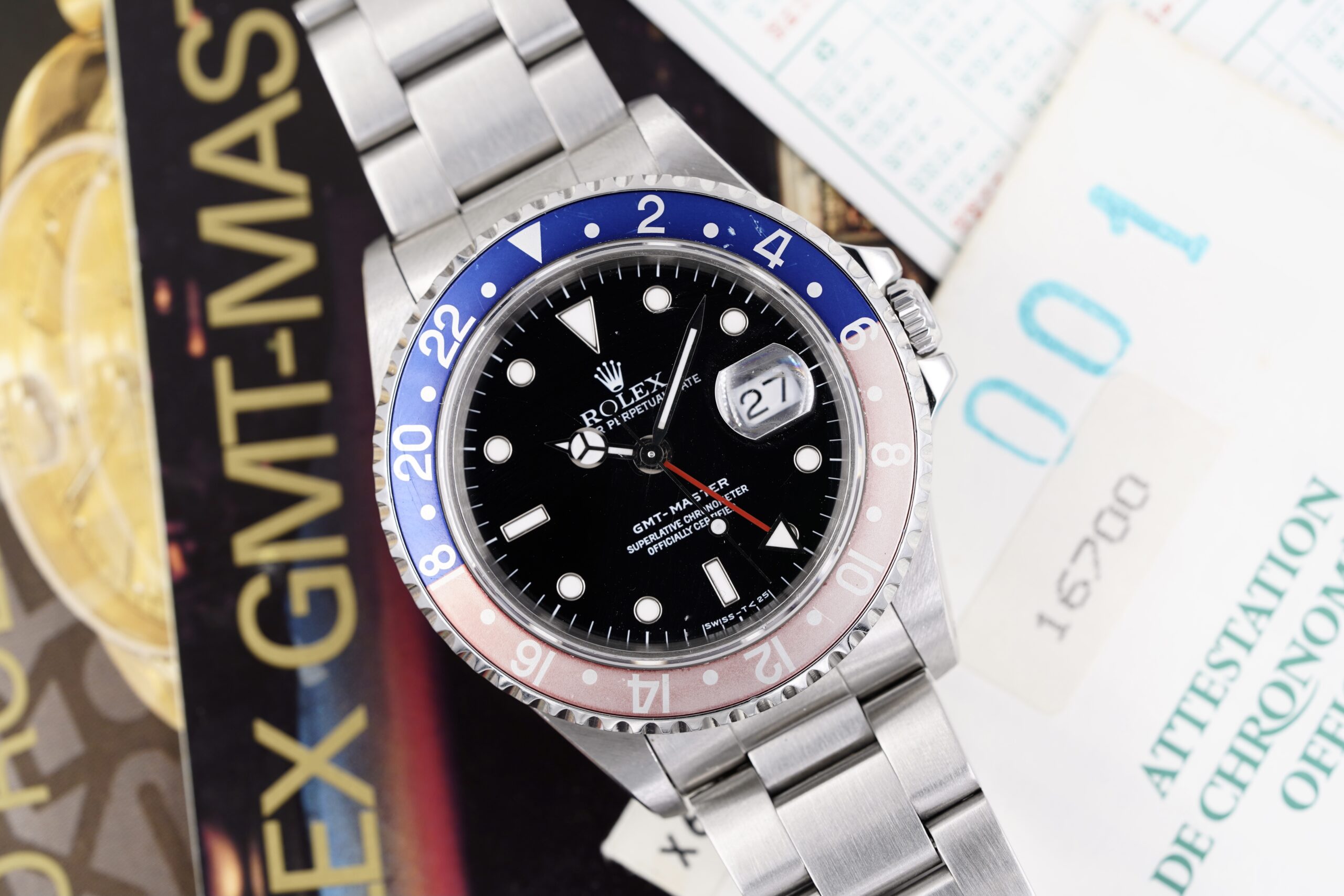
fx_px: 3360
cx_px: 672
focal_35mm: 90
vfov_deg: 15.2
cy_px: 448
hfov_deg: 22.6
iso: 200
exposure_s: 1/50
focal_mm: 90
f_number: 6.3
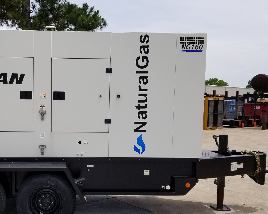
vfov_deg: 39.7
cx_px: 77
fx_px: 293
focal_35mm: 37
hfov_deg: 47.7
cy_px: 139
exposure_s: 1/3536
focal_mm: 4.25
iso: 50
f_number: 1.7
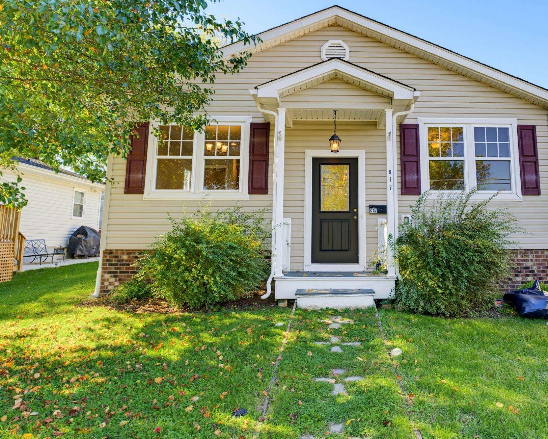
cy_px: 178
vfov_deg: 54.6
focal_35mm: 26
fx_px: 422
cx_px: 340
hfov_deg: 65.1
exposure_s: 1/20
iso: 320
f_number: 7.1
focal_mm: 18
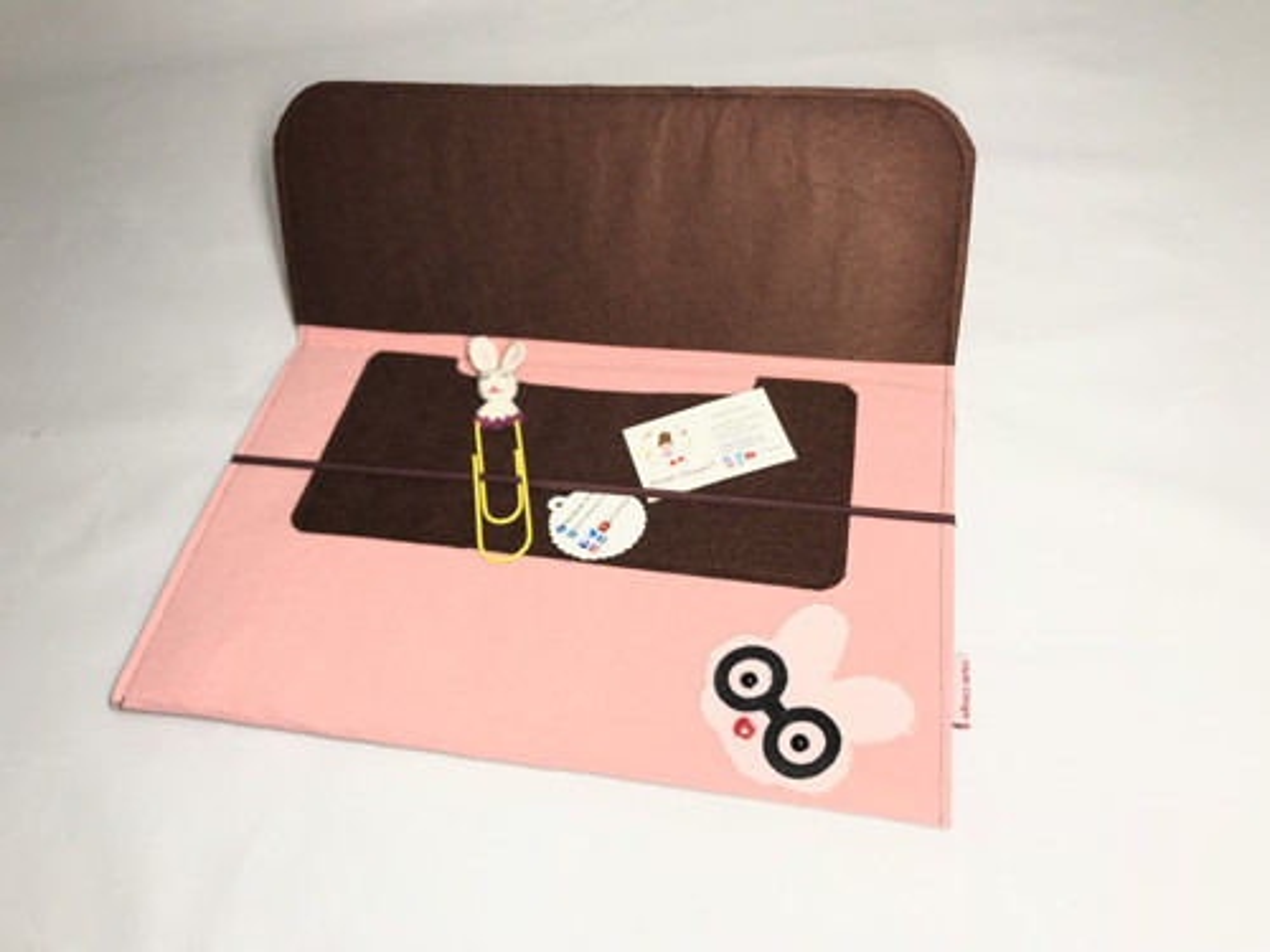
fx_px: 1027
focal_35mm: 28
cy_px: 476
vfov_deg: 49.7
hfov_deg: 63.4
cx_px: 635
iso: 32
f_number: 1.8
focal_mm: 3.99
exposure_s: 1/100
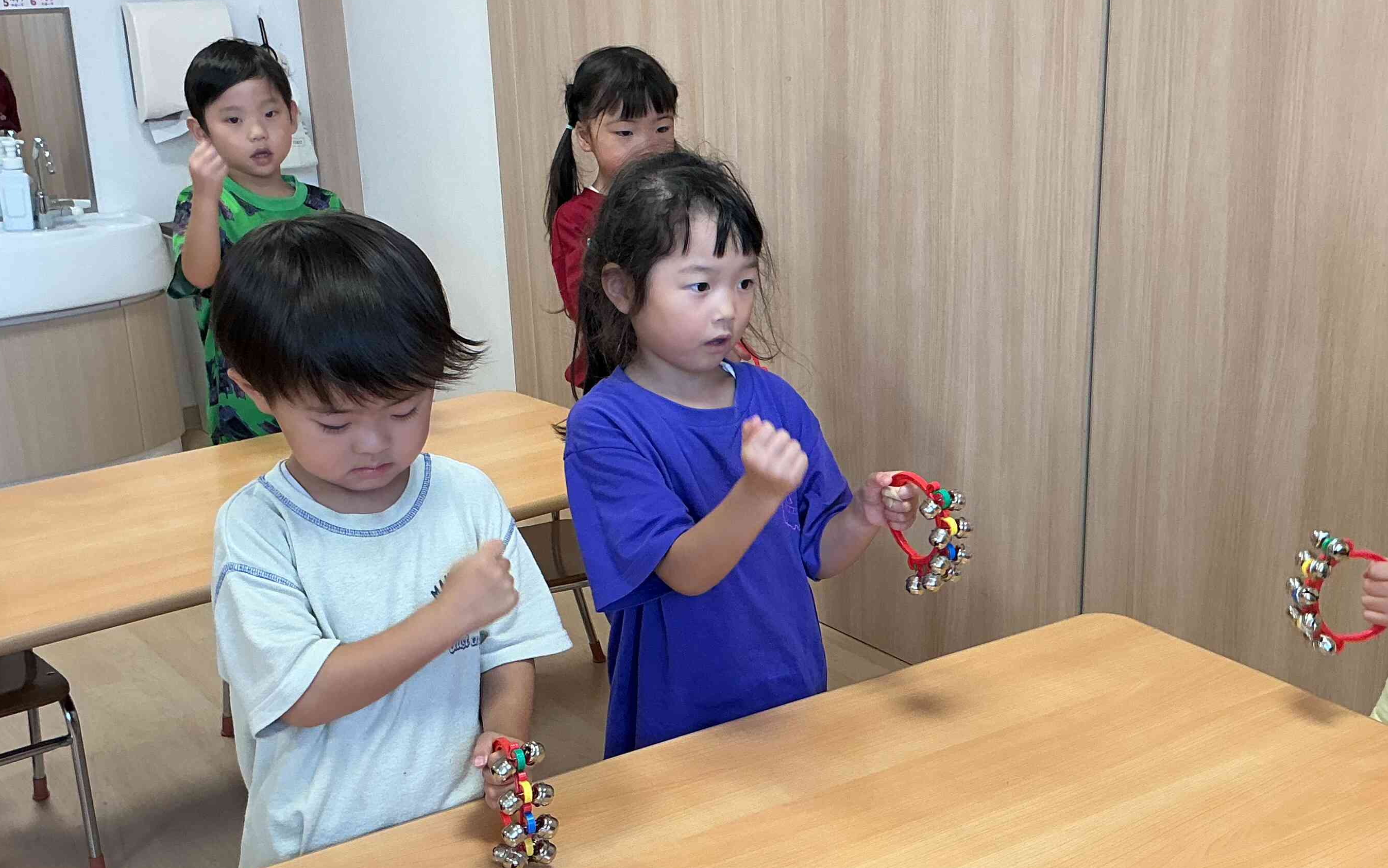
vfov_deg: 27.9
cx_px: 814
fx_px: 1740
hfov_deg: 43.3
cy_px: 524
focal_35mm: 46
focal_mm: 3
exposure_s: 1/120
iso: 50
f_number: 1.8
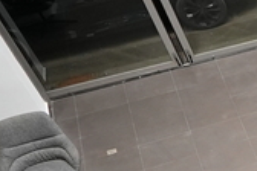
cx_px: 730
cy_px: 220
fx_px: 721
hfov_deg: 12.1
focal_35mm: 101
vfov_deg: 13.1
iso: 3200
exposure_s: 1/200
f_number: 5
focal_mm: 16
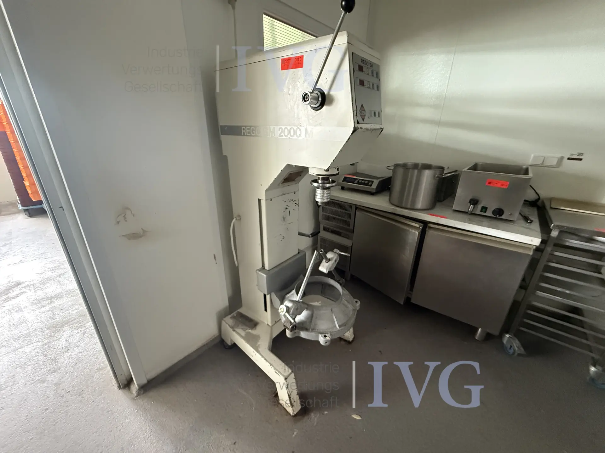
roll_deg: -0.6
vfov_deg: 85.7
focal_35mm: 14
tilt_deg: -21.0
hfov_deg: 102.1
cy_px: 226
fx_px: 245
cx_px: 302
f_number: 2.2
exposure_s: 1/60
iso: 1000
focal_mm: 2.22
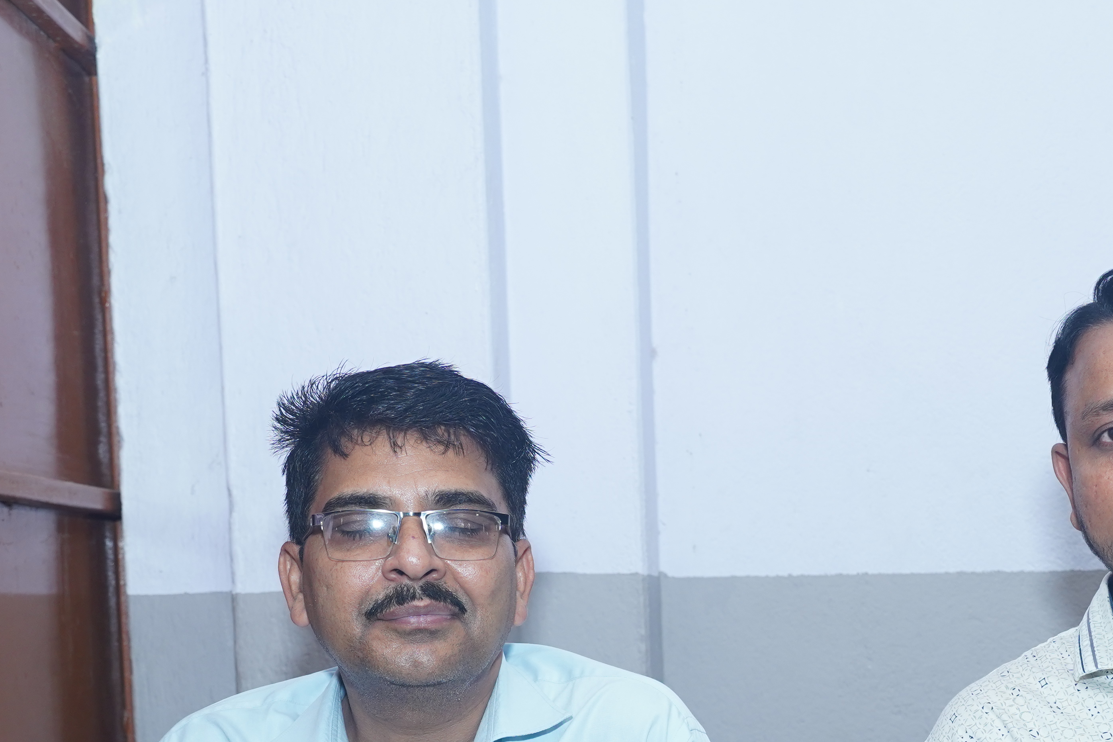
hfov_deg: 27.4
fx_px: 2257
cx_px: 795
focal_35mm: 73
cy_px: 784
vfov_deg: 18.1
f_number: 5
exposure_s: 1/160
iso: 800
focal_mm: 34
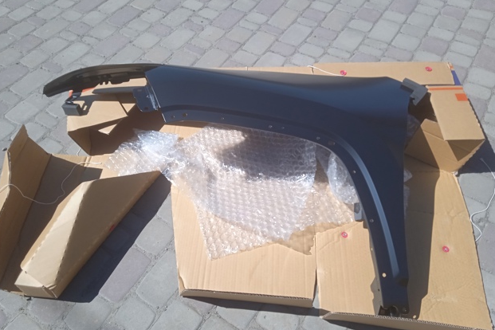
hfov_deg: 61.9
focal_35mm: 30
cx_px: 245
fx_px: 412
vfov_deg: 43.6
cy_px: 158
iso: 112
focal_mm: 3.43
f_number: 2.2
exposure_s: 1/970
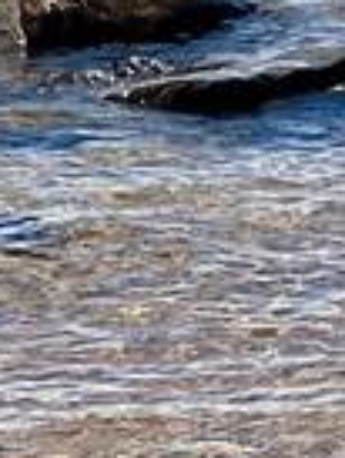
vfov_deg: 3.6
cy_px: -518
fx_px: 7138
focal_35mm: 538
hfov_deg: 2.8
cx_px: 653
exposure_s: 1/1074
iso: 32
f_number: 2.8
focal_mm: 9
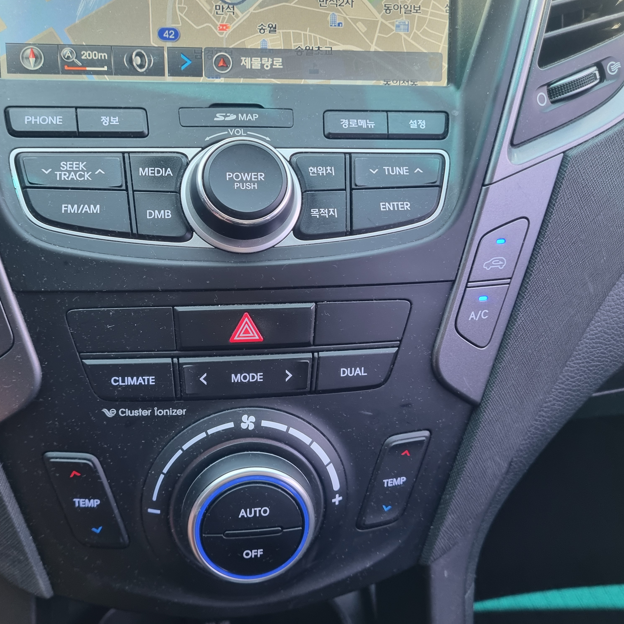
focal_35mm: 31
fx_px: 632
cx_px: 241
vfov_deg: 52.5
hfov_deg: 52.1
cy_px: 310
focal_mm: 5.4
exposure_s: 1/120
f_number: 1.8
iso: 250
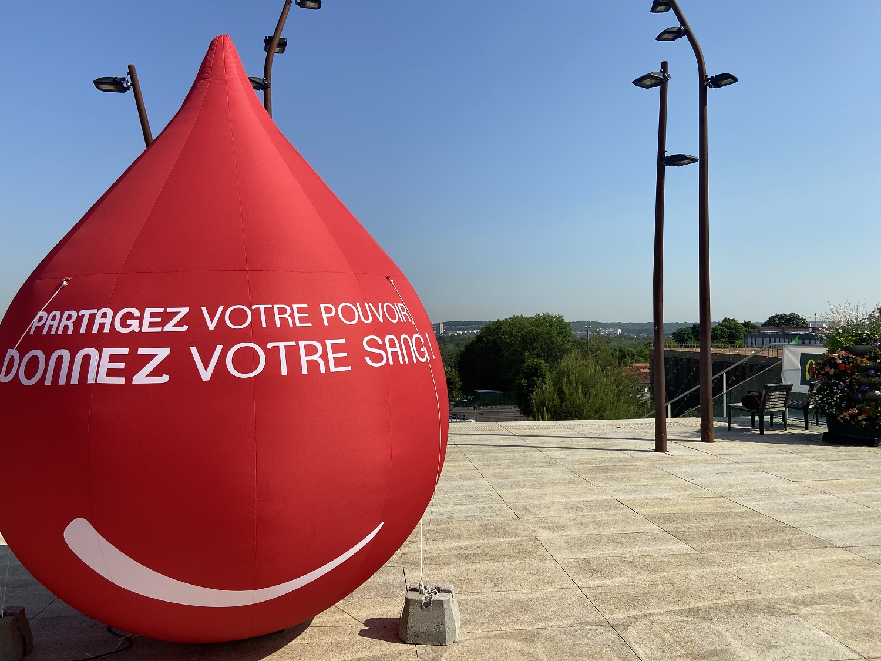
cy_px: 330
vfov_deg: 53.1
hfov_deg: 67.3
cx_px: 440
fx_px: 662
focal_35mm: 26
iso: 32
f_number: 1.8
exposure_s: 1/3731
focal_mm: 4.25
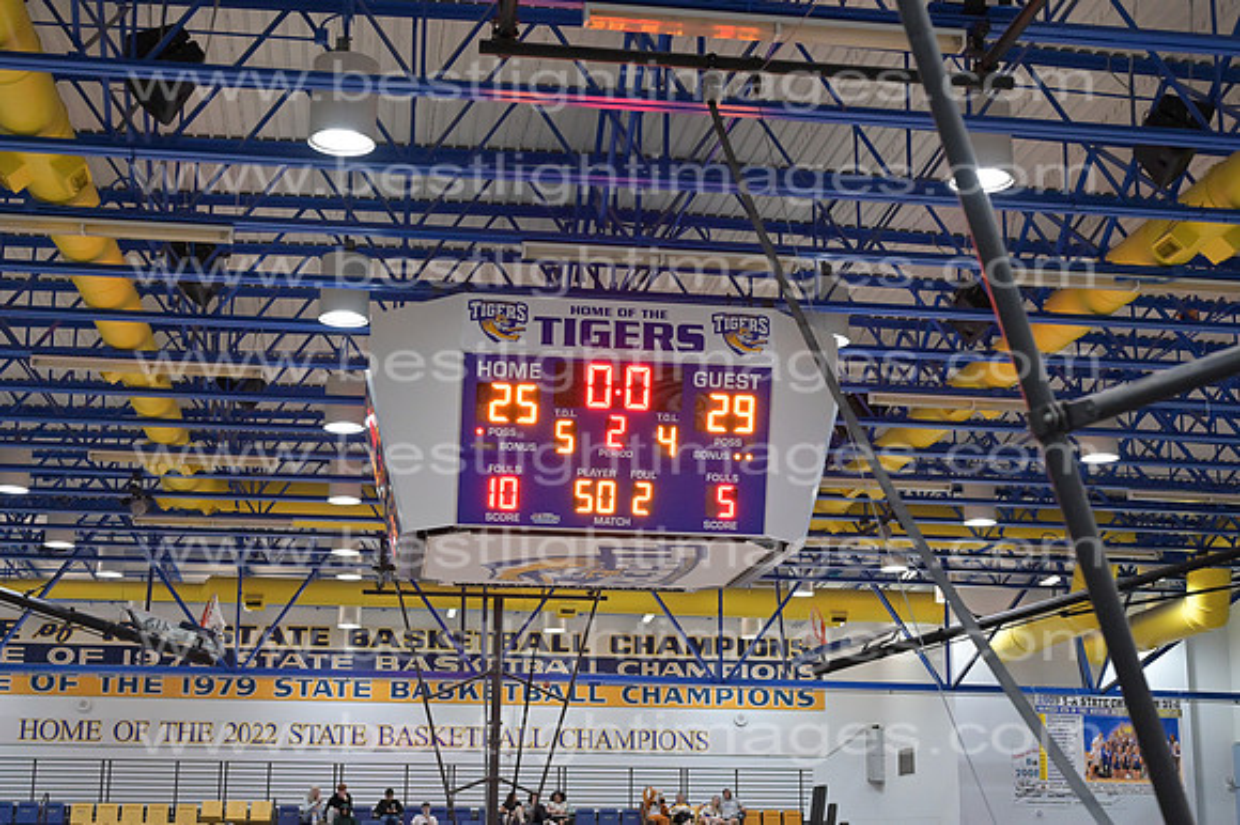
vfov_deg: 27.0
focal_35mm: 50
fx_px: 1721
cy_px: 412
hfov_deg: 39.6
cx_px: 620
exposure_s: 1/800
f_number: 4
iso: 4500
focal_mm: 50
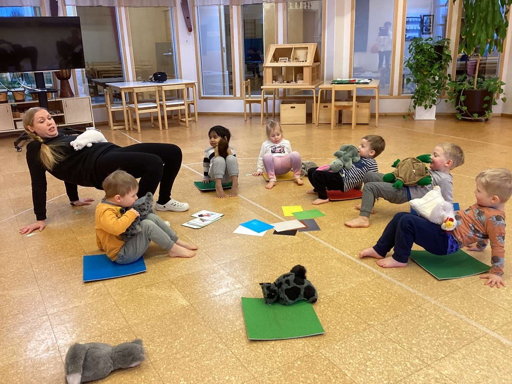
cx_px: 256
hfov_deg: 58.4
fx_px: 458
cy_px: 192
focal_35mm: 31
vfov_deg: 45.4
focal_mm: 3.3
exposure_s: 1/50
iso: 80
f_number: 2.4
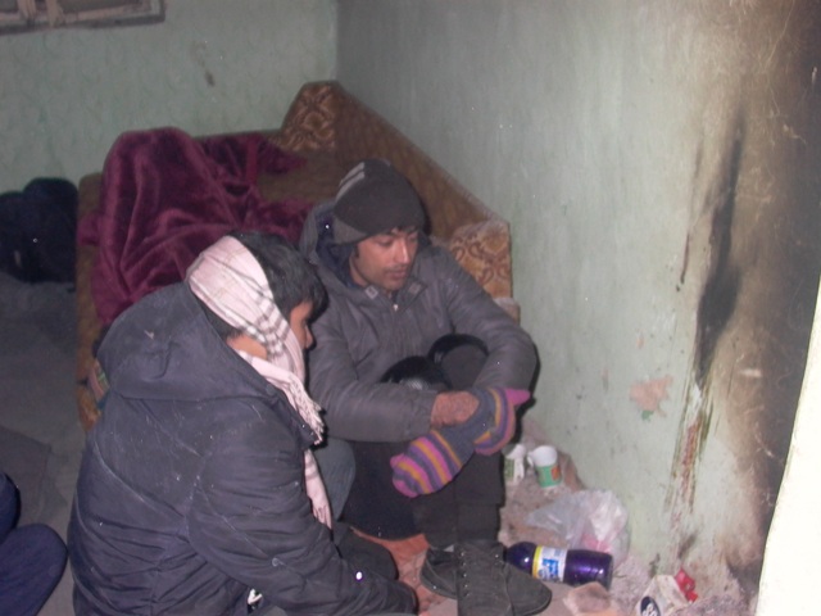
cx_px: 410
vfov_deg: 37.7
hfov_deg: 49.0
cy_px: 308
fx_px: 901
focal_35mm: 38
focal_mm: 8.19
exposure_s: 1/64.2
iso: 100
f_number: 2.13
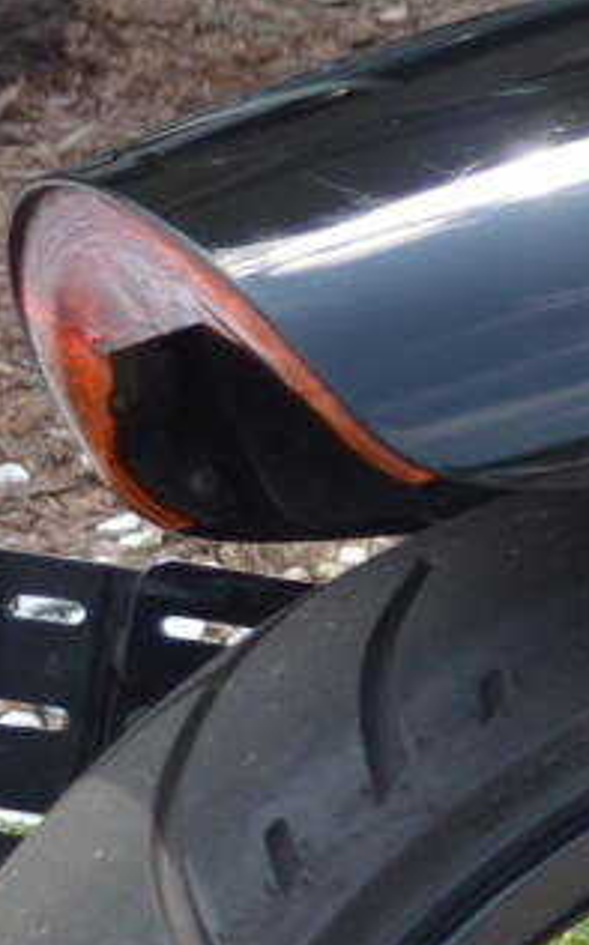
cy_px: 630
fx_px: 5481
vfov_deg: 9.8
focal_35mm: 213
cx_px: 2389
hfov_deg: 5.4
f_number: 3.8
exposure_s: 1/320
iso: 100
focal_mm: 22
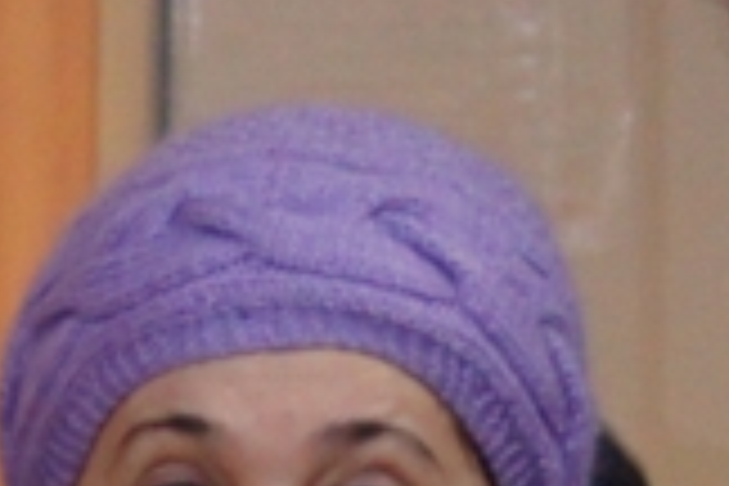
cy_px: 1107
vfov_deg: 2.6
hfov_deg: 4.0
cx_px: 108
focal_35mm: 521
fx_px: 10553
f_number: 4.5
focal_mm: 55
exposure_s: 1/30
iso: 1600
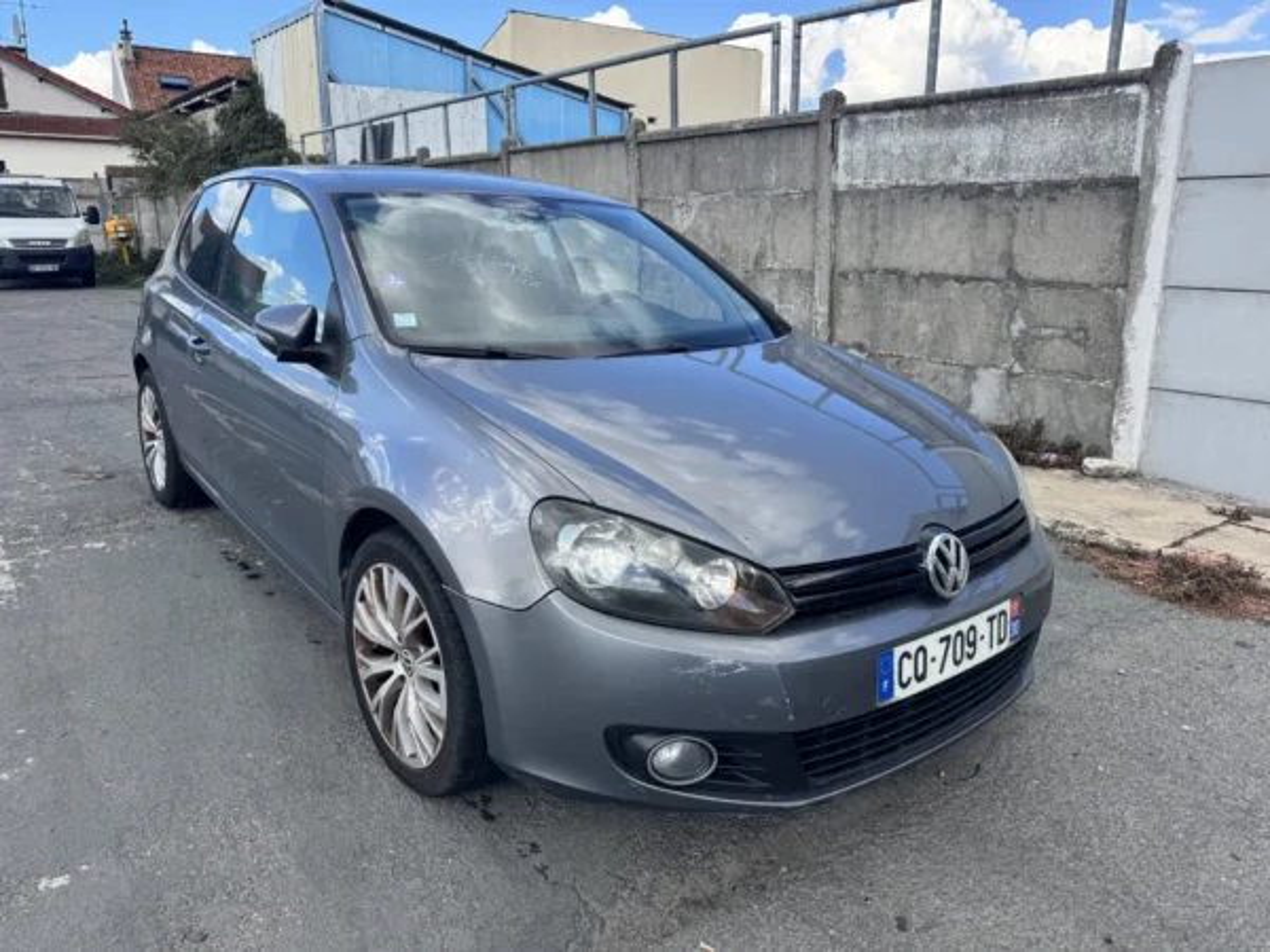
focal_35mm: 24
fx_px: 881
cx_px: 635
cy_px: 476
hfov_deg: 71.6
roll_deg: -1.3
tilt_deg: -14.0
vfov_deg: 56.8
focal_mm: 6.76
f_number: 1.78
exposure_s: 1/1112
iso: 80
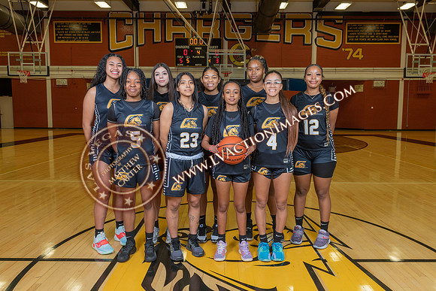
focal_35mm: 26
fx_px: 313
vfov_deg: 49.9
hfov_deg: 69.8
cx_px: 220
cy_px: 140
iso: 250
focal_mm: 24
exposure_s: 1/50
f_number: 7.1
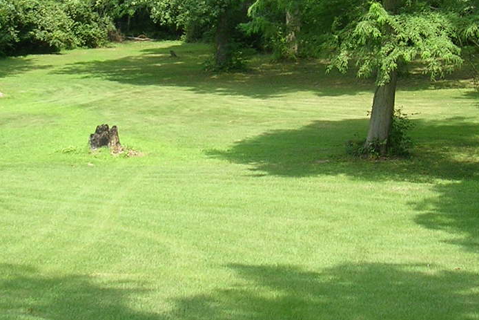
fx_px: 1091
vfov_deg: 16.5
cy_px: 51
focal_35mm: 82
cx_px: 253
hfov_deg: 24.8
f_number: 2.8
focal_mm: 5.8
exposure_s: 1/168
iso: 50
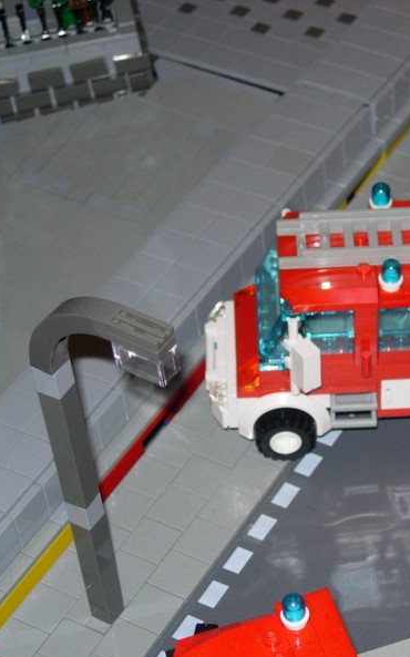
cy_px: 331
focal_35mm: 103
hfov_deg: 12.5
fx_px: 1844
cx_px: 413
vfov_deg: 20.2
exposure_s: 1/64
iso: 79
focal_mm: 14.9
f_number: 3.7
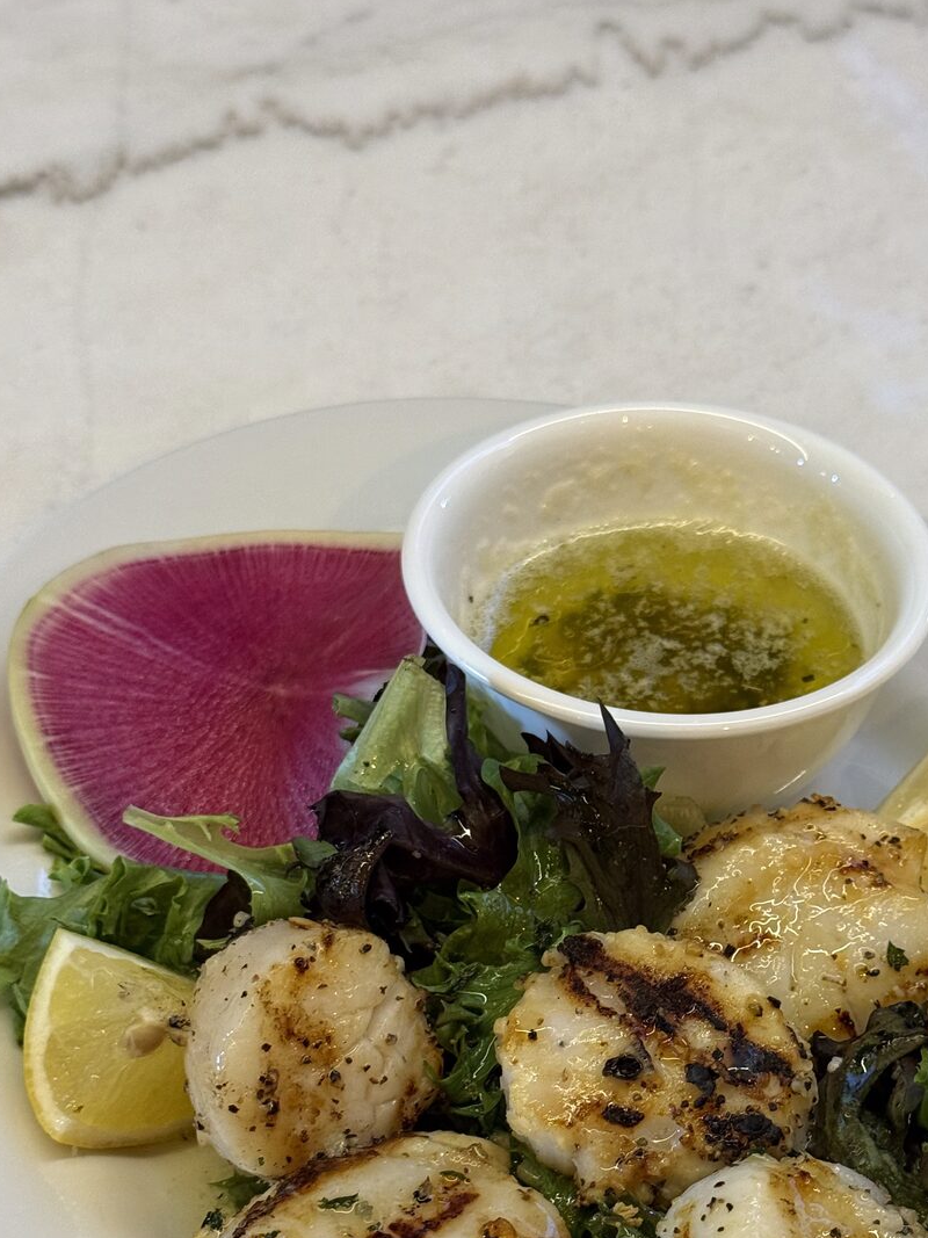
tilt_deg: -46.9
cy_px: 878
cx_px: 665
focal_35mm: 72
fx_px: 2574
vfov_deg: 26.8
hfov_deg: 20.3
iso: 200
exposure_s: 1/60
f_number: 1.78
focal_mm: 6.76
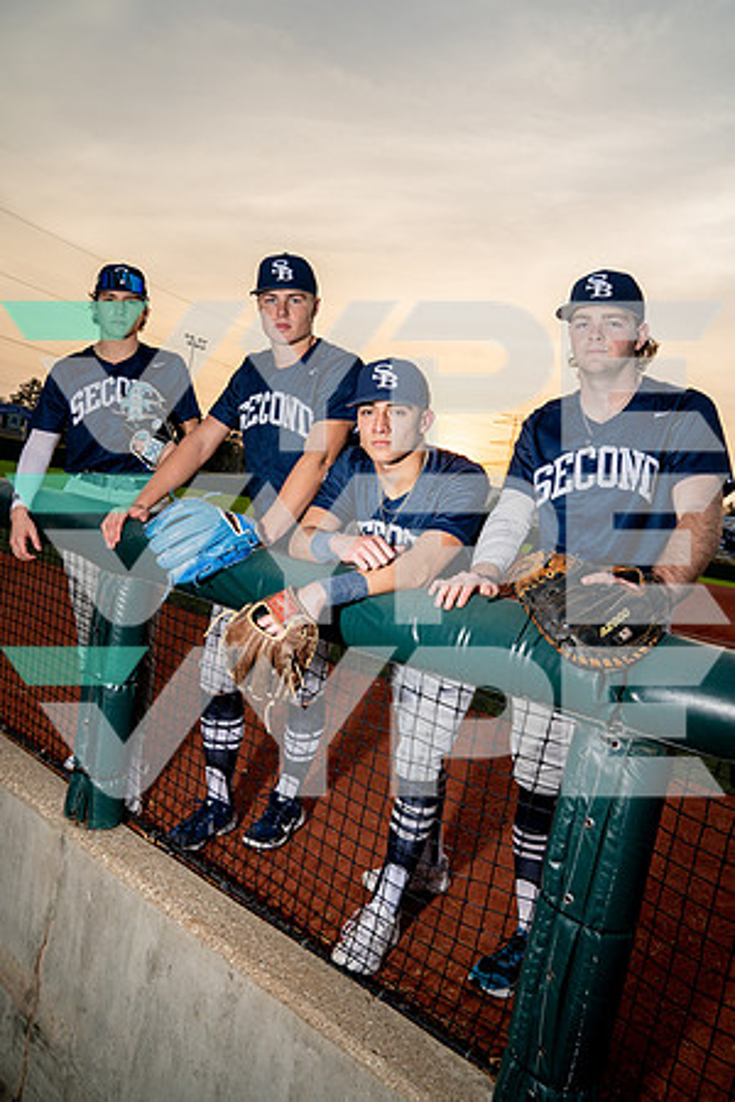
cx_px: 368
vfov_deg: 73.7
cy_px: 551
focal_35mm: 24
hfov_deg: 53.1
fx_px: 735
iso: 250
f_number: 8
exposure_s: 1/250
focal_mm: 24
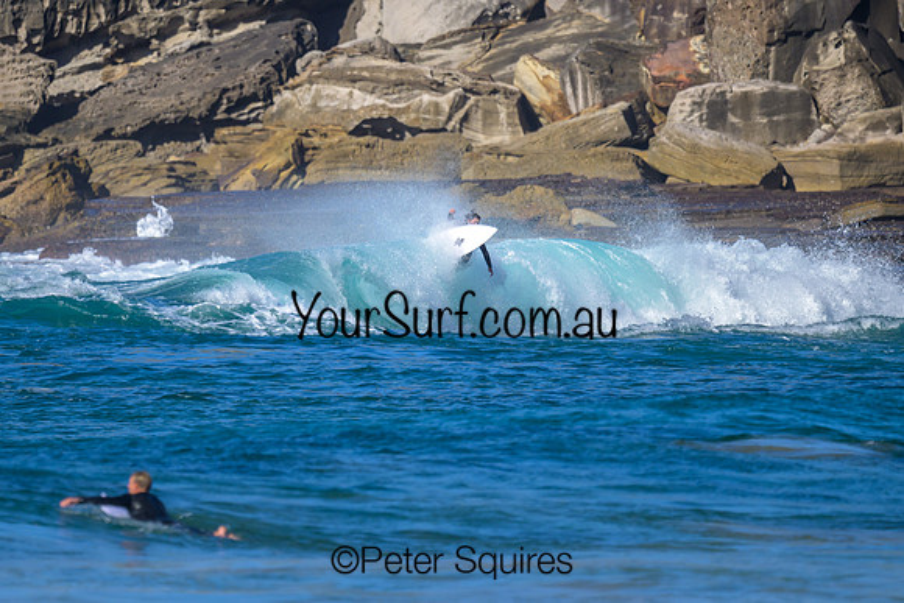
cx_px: 359
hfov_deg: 1.9
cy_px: 275
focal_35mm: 1100
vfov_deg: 1.3
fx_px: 27626
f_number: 6.3
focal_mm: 800
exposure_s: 1/2000
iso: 320
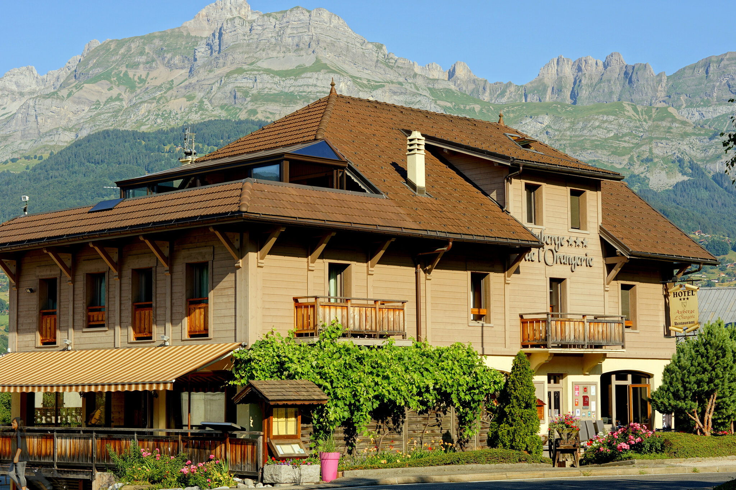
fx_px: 1533
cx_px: 368
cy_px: 245
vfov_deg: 18.2
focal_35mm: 75
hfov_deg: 27.0
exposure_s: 1/160
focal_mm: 50
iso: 100
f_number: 9
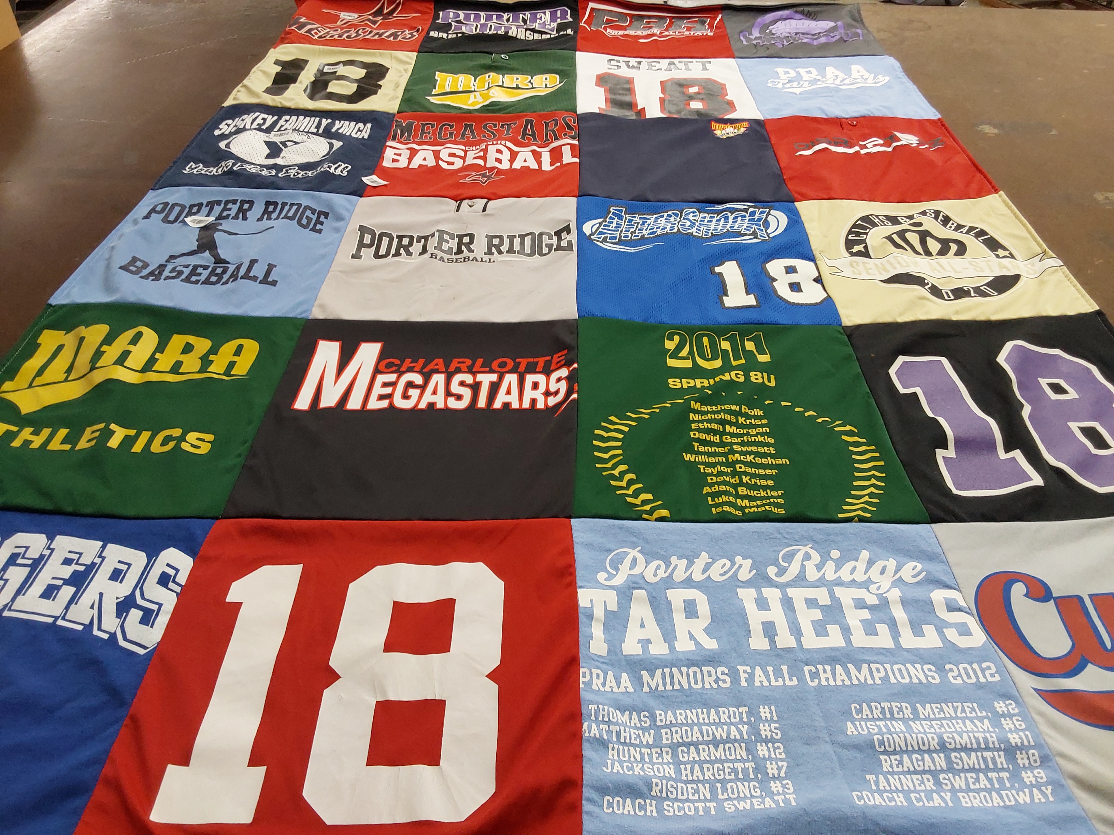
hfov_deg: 63.4
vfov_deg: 49.7
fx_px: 901
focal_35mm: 28
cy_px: 418
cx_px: 557
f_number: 1.9
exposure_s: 1/60
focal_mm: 2.91
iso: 125
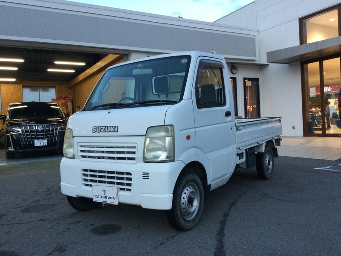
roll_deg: +3.2
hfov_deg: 58.4
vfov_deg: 45.4
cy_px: 128
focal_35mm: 31
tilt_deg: -2.1
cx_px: 170
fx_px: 305
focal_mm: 3.3
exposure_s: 1/30
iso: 50
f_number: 2.4
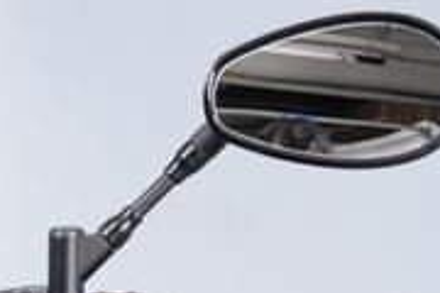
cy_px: 421
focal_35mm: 185
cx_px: -244
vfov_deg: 7.3
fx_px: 2261
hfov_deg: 10.7
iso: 1600
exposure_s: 1/100
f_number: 4
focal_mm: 52
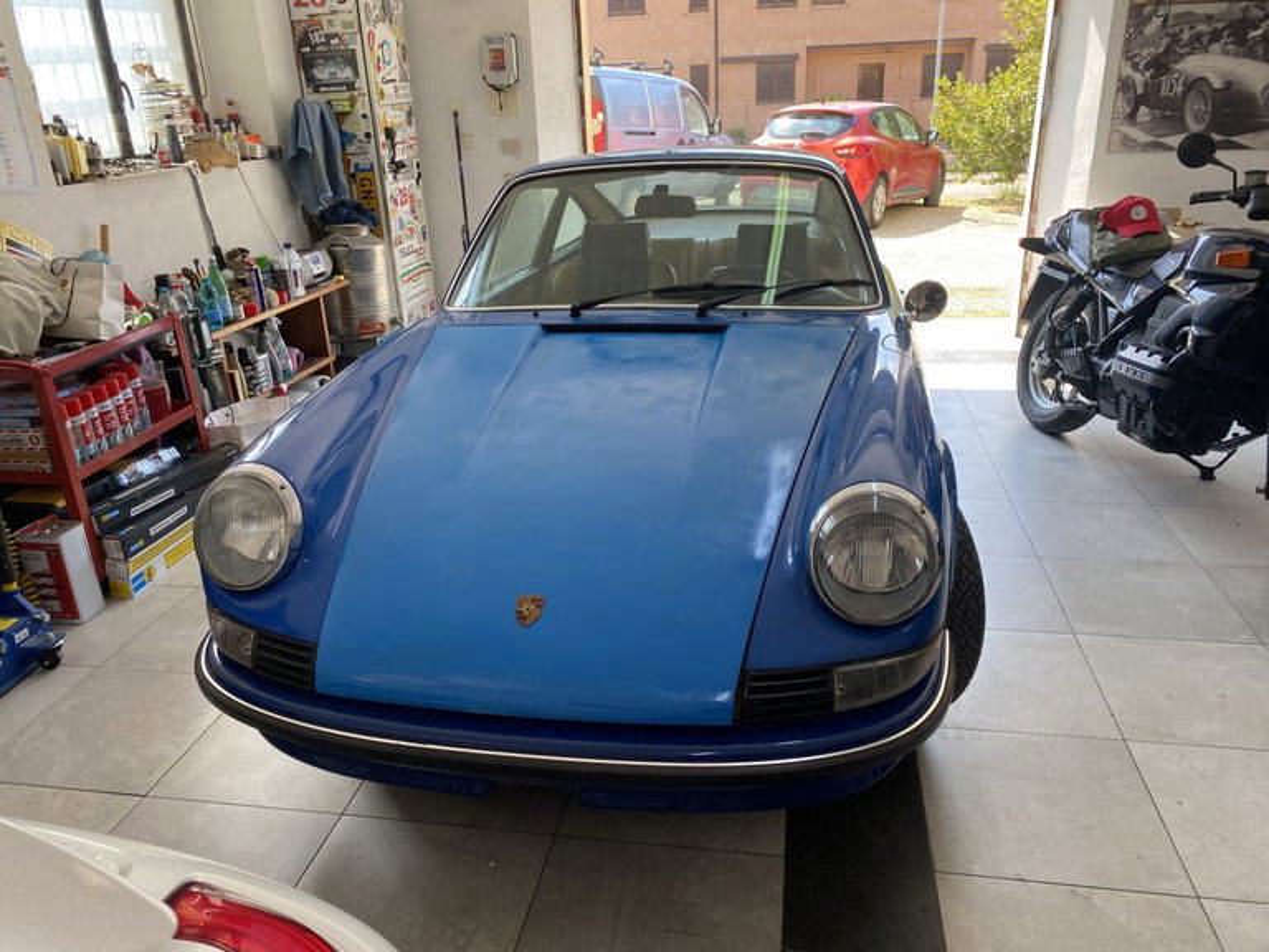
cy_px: 476
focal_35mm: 26
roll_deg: +1.6
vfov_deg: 53.1
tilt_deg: -21.9
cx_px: 634
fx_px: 953
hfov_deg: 67.3
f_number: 1.8
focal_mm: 4.25
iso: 32
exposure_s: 1/187
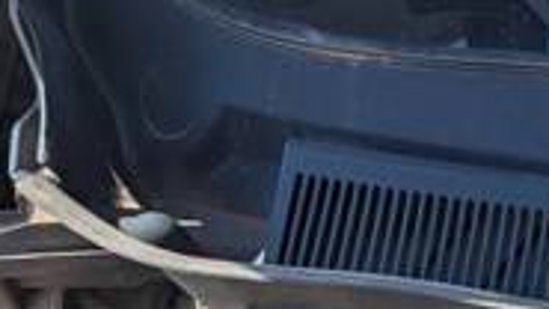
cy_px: 713
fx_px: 1965
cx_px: 1249
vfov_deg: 8.3
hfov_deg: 12.8
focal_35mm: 135
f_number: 1.85
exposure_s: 1/2513
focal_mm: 6.81
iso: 47
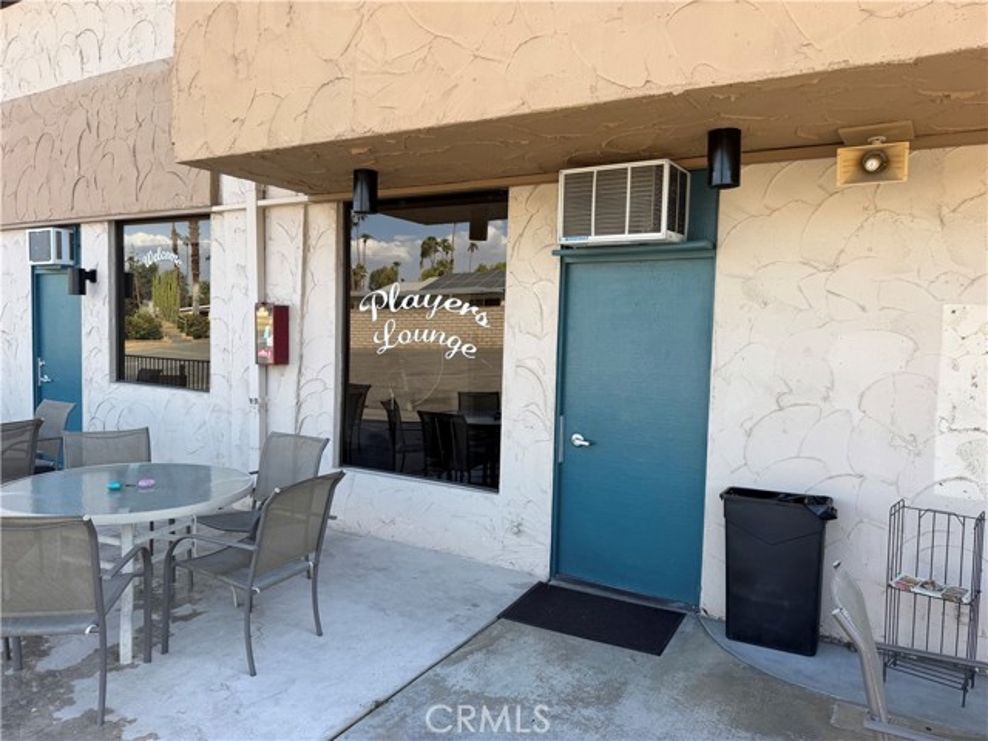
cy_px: 370
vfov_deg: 56.8
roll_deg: -1.4
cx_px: 494
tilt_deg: -2.6
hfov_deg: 71.6
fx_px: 685
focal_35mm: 24
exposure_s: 1/780
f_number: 1.78
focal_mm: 6.76
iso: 80
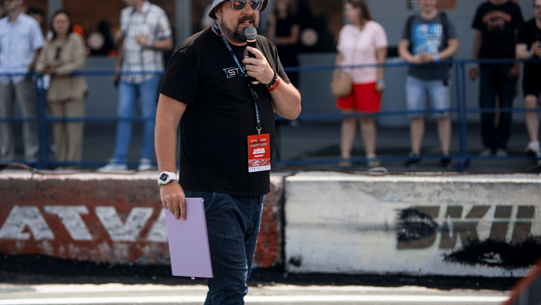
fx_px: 1521
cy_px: 94
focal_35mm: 106
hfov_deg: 20.2
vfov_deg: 11.4
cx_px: 260
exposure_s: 1/250
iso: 100
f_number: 1.8
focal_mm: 85
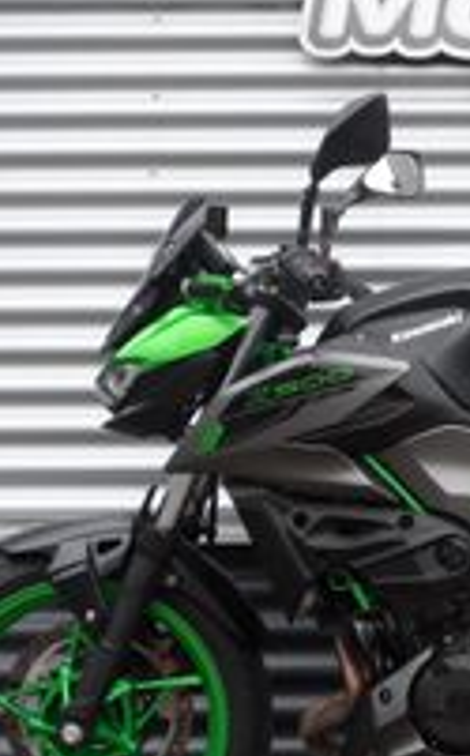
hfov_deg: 13.6
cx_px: 564
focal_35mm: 93
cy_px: 417
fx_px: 1913
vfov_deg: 22.3
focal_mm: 8
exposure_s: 1/45
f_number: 3.9
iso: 80
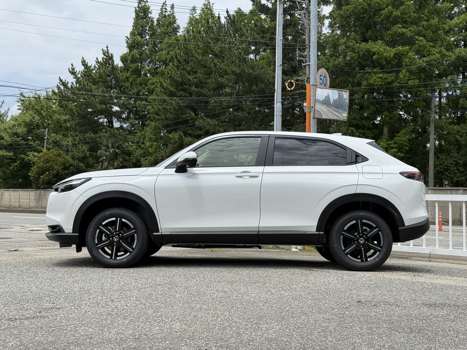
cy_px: 175
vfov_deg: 30.3
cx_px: 234
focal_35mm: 48
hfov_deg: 39.7
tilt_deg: +2.7
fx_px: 648
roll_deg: -1.0
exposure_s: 1/5208
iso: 64
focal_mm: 6.76
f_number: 1.78
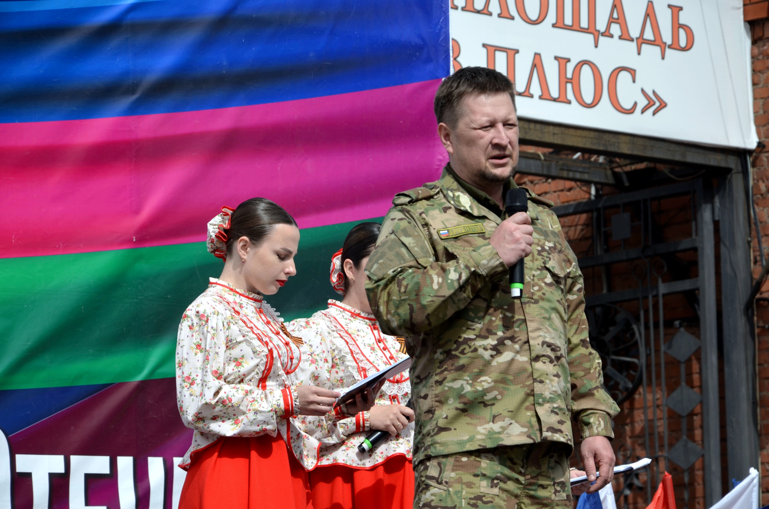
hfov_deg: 13.1
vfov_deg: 8.7
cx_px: 384
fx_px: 3358
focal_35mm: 158
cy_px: 254
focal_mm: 105
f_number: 7.1
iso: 200
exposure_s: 1/800
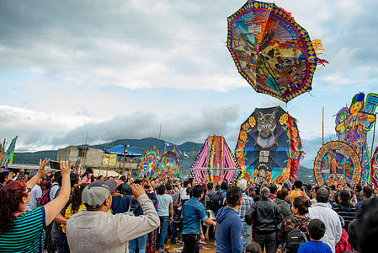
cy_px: 92
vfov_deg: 42.0
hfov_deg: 59.6
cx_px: 233
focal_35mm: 31
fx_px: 326
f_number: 2.8
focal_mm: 24
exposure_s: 1/500
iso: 320
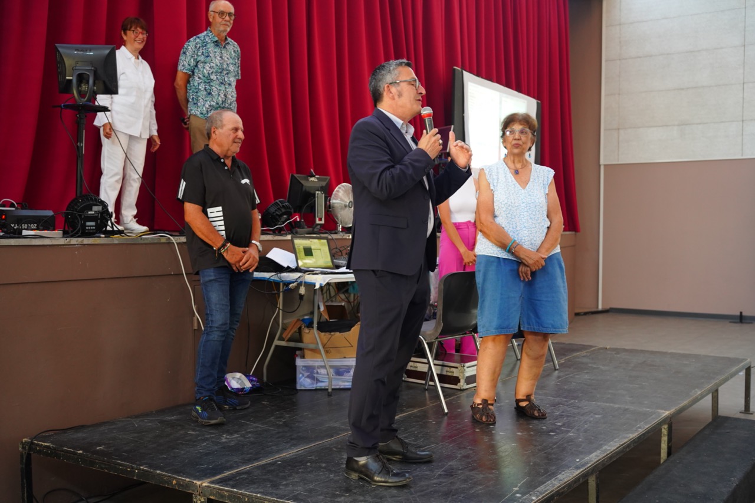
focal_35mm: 40
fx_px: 843
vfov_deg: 33.2
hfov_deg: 48.3
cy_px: 252
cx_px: 378
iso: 2000
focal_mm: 40.2
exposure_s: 1/80
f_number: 4
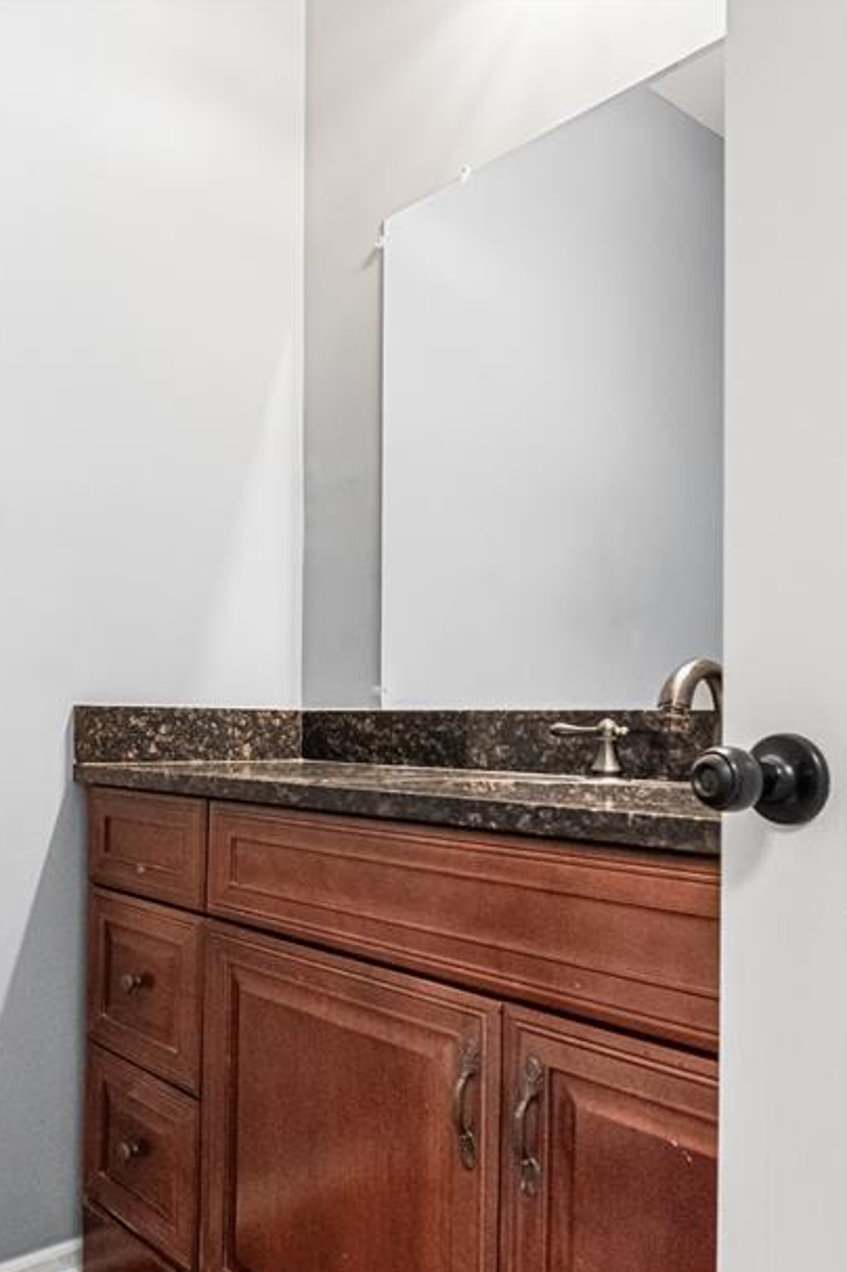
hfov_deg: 42.1
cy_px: 708
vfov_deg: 65.6
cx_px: 57
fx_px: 984
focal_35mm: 28
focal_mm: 16.5
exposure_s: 1/30
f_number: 8
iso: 12800
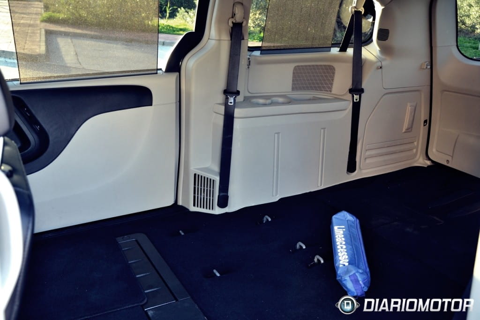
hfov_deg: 51.3
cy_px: 160
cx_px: 240
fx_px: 500
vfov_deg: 35.5
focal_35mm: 38
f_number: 4
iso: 400
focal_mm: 25
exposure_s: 1/30
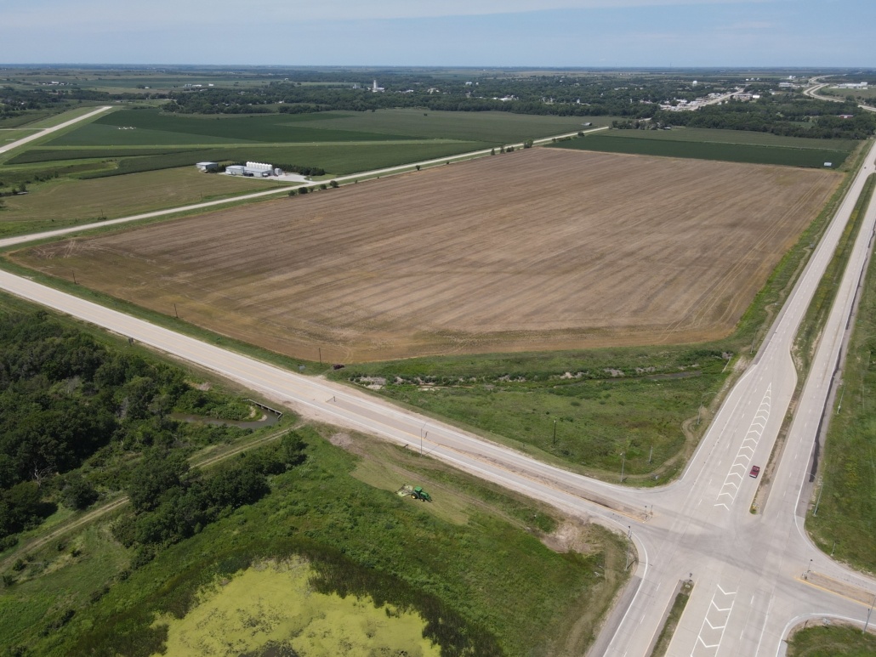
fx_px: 607
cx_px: 438
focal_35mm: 24
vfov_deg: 56.8
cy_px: 328
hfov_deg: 71.6
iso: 100
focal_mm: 4.5
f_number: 2.8
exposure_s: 1/800
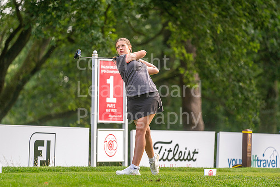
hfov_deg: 6.9
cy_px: 94
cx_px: 140
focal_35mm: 300
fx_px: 2334
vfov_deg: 4.6
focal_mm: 300
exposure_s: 1/640
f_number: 4
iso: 400
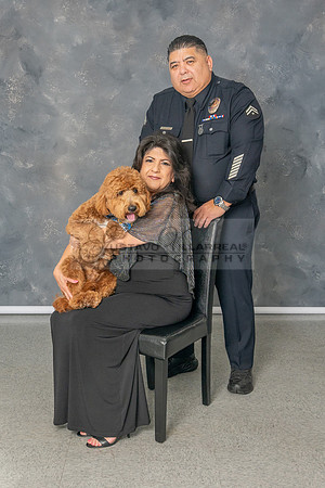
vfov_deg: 36.7
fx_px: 735
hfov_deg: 24.6
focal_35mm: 54
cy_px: 228
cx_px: 77
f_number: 6.3
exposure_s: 1/200
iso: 200
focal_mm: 30
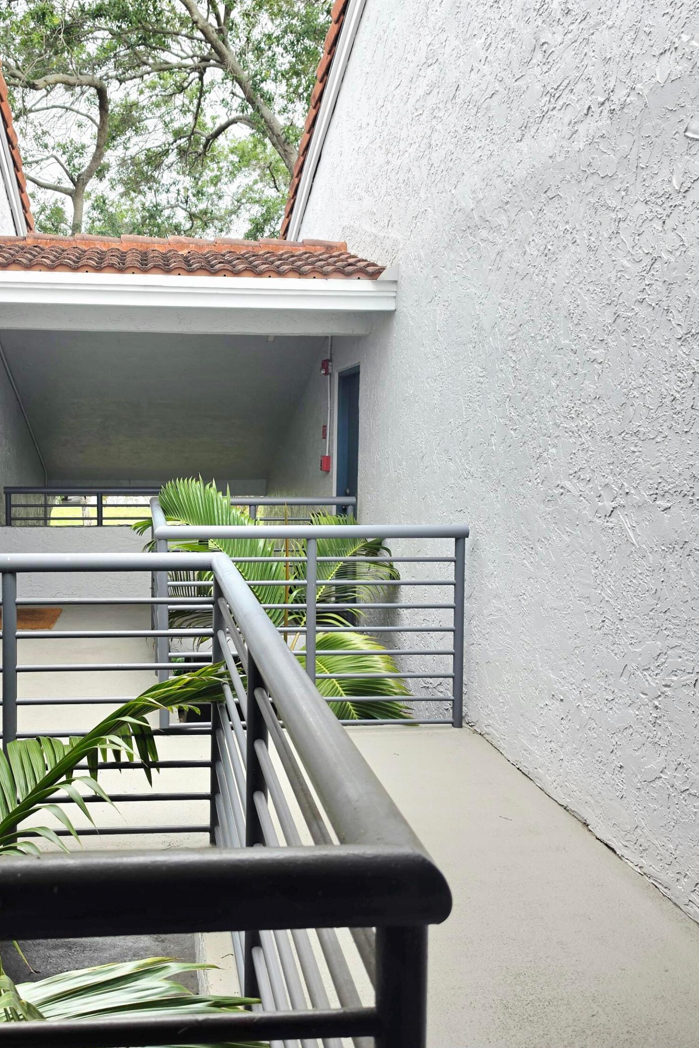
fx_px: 932
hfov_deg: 40.6
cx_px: 236
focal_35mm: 32
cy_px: 525
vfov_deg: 58.7
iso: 10
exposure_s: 1/182
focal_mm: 6.5
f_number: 1.4
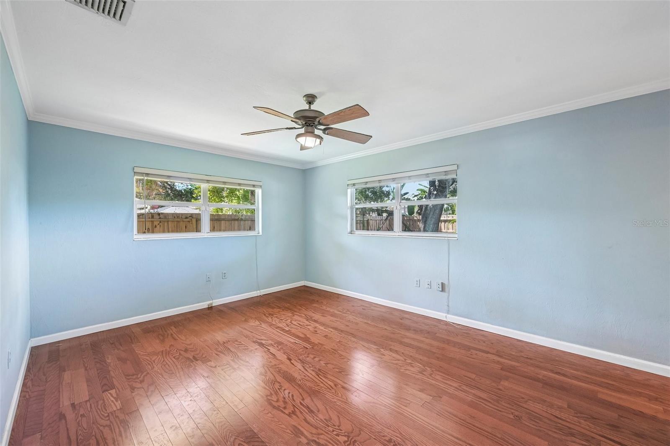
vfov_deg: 81.2
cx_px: 335
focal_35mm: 14
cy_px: 223
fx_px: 260
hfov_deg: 104.3
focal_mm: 14
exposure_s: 1/20
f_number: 8
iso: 400
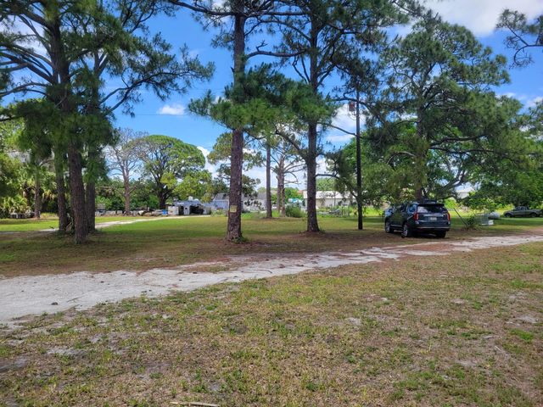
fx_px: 408
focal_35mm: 26
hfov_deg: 67.3
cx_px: 272
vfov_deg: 53.1
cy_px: 204
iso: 40
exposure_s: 1/1248
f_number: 1.8
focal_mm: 5.4
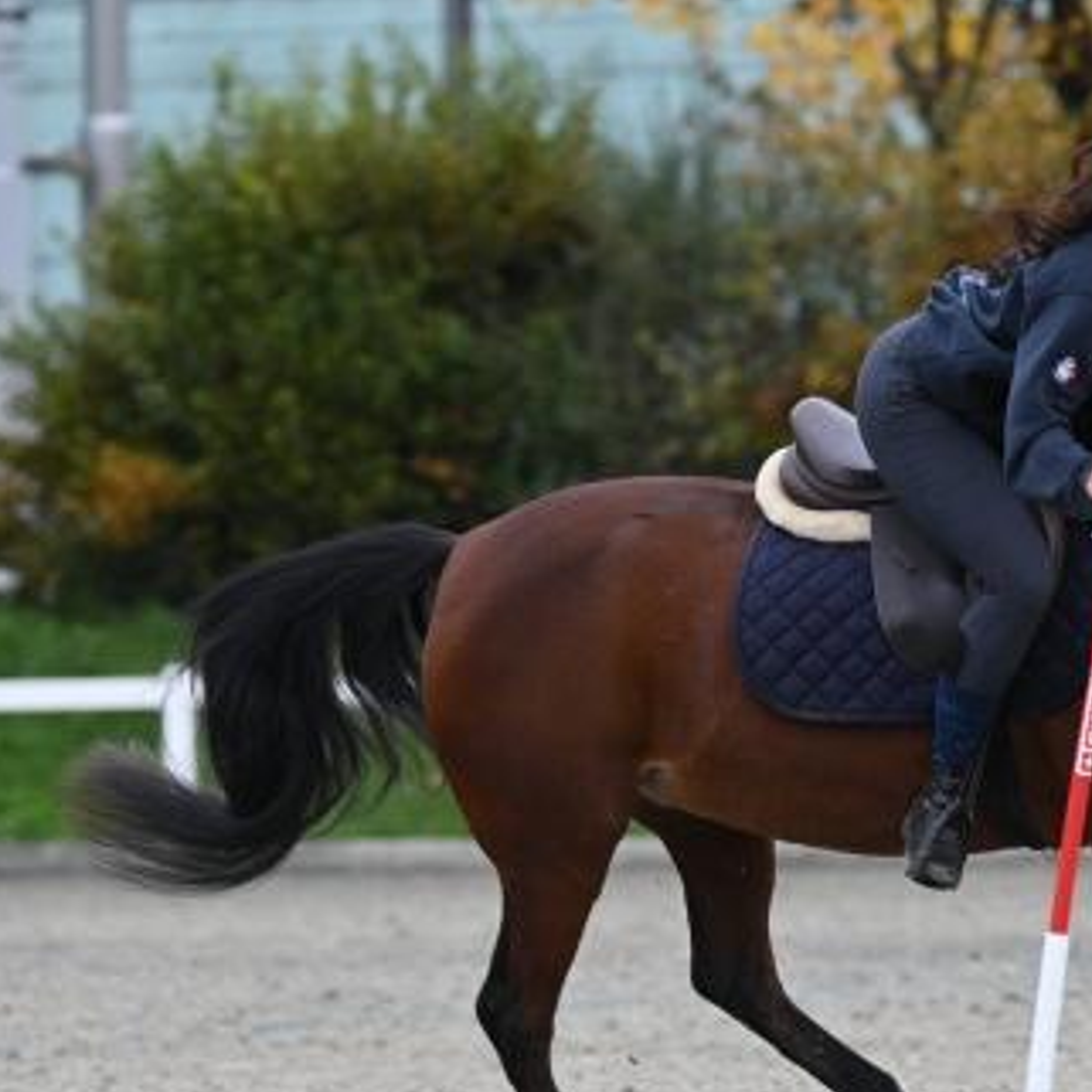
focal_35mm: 423
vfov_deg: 4.1
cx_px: 850
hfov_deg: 4.1
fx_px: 15097
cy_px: 765
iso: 720
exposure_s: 1/800
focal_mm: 200
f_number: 5
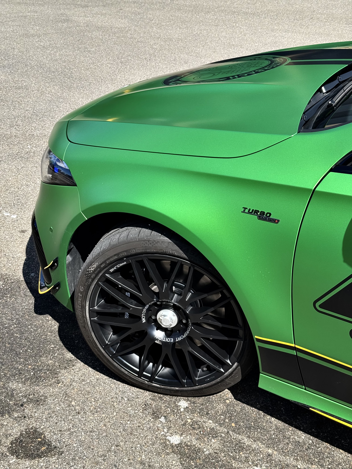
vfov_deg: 39.7
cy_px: 234
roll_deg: -0.2
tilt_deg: -27.1
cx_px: 176
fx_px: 651
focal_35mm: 48
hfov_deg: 30.3
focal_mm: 6.76
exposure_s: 1/2045
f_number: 1.78
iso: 64
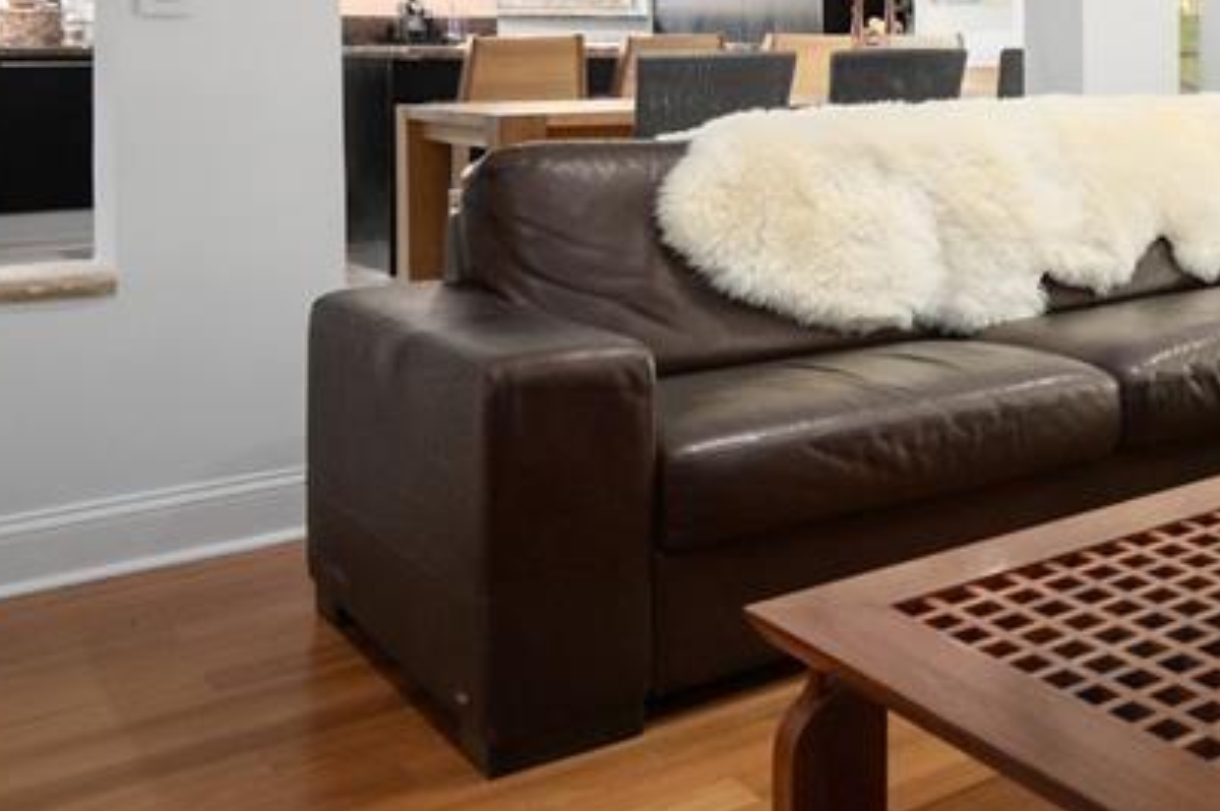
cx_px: 1376
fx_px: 1432
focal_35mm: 42
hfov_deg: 37.7
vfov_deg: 30.1
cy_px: 61
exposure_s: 1/60
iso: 1000
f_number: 4
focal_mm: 11
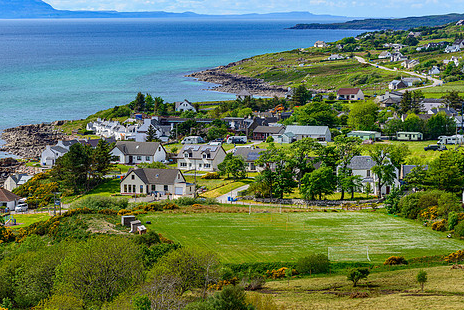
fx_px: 1870
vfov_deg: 9.5
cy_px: 136
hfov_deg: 14.1
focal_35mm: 145
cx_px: 216
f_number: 7.1
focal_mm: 116
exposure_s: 1/500
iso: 180
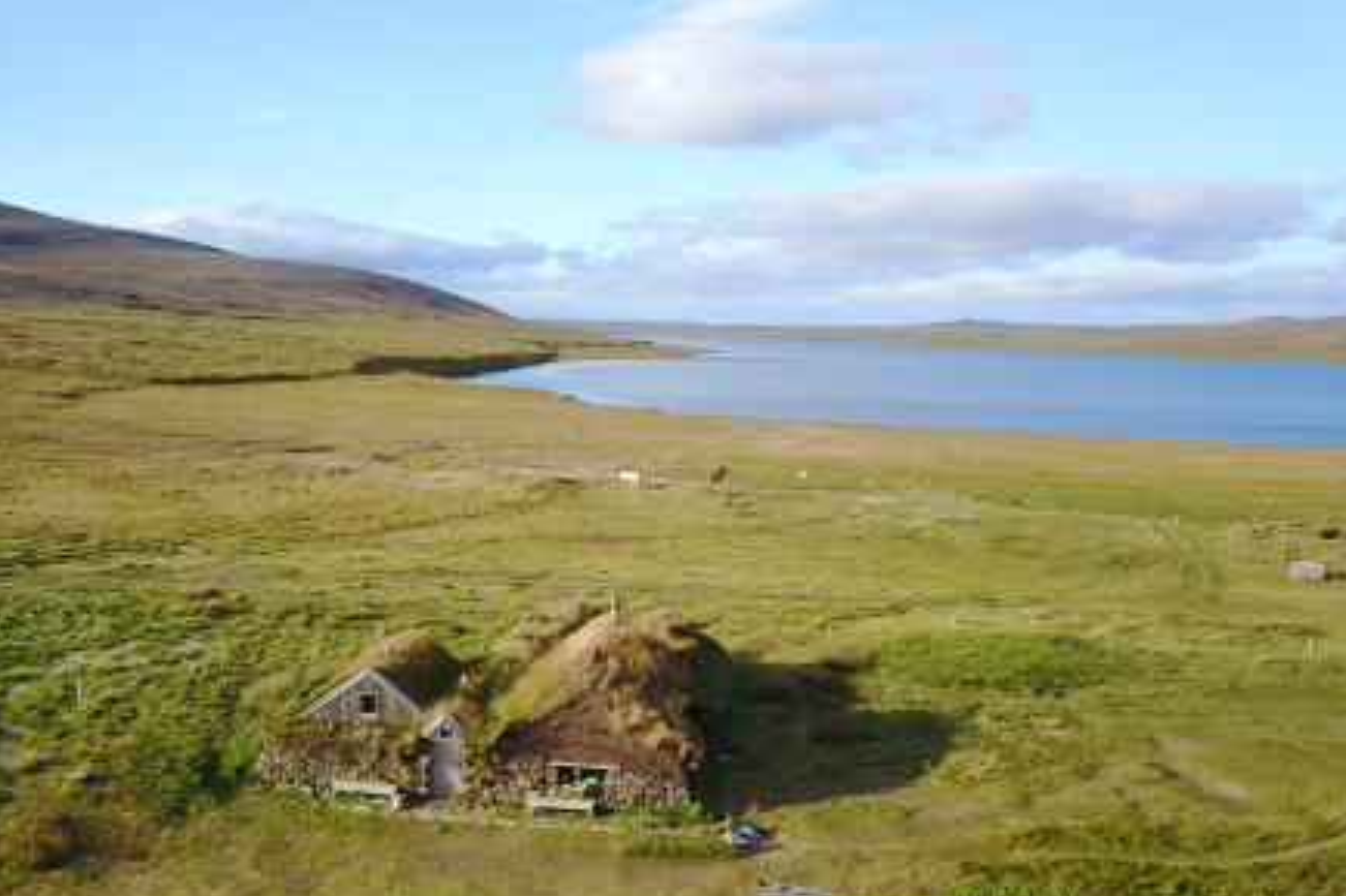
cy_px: 628
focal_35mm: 34
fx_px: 1271
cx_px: 535
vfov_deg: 38.2
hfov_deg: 55.4
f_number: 2.2
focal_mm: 4.73
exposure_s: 1/50
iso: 113
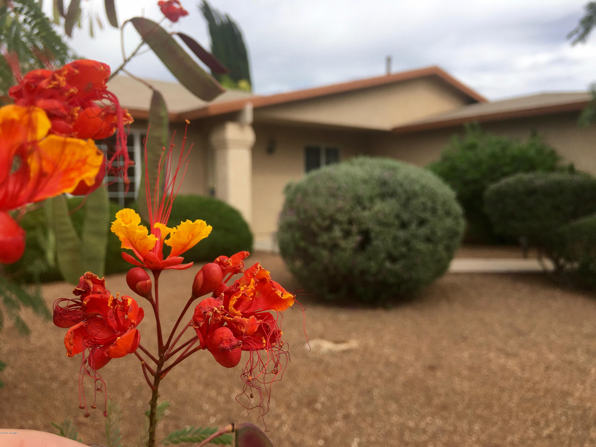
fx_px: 499
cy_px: 224
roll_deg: -0.3
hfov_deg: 61.7
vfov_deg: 48.2
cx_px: 298
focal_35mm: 29
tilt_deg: -0.7
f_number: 2.2
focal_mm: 4.15
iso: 25
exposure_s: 1/905
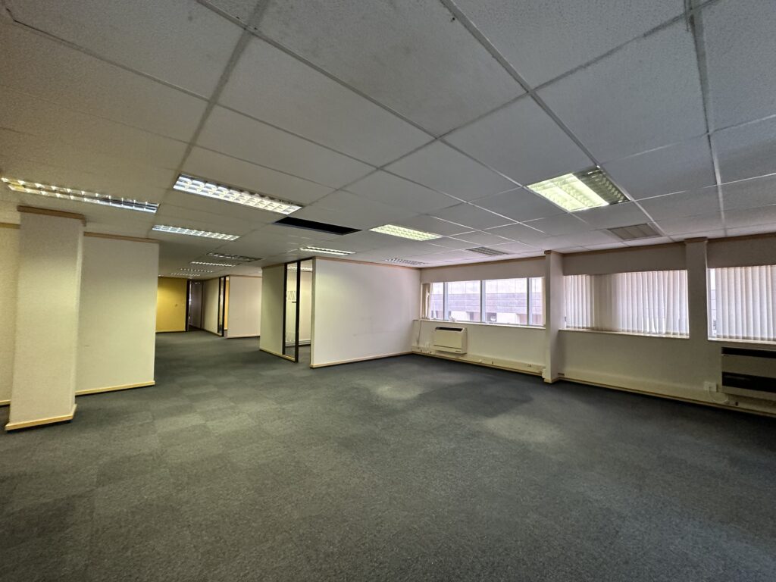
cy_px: 291
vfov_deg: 85.7
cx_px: 388
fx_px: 314
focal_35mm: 14
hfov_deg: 102.1
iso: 320
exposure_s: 1/100
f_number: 2.2
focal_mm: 2.22
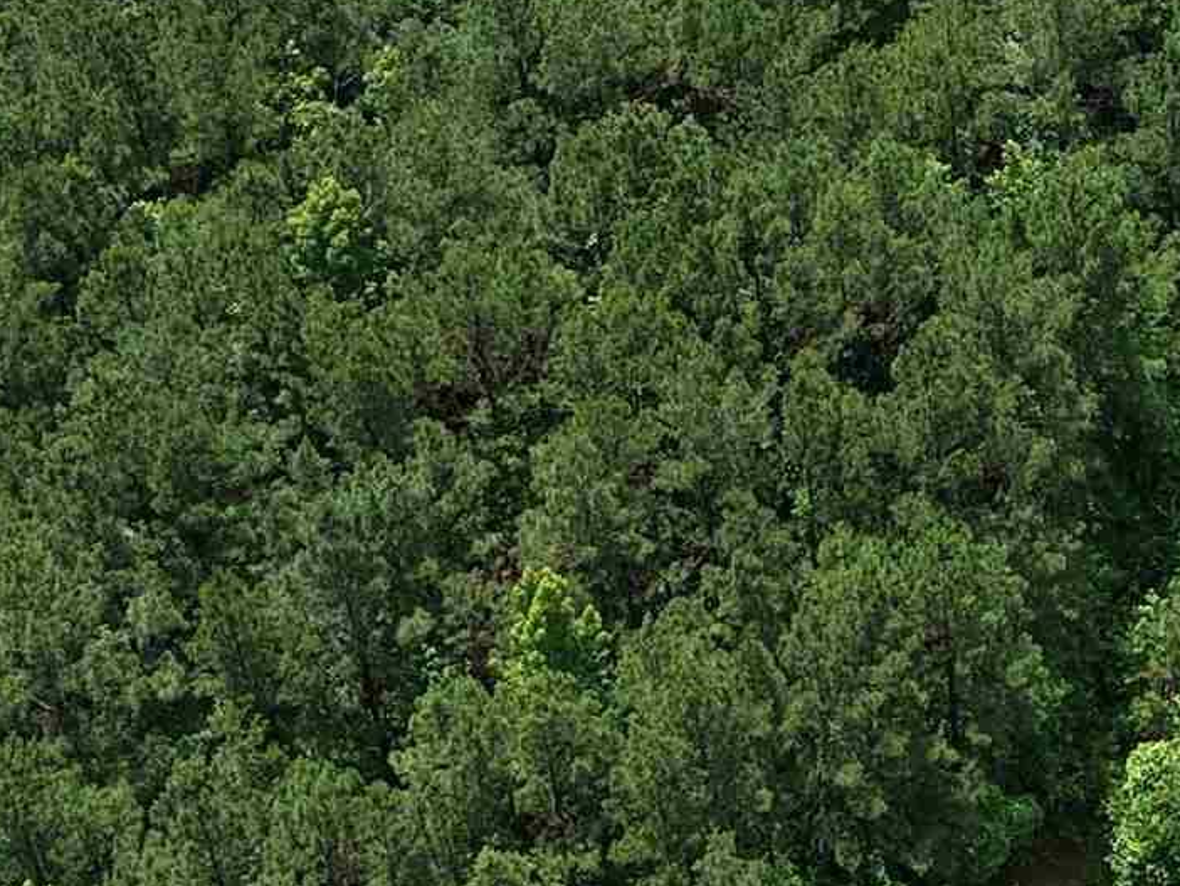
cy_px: -156
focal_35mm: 105
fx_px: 3580
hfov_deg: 18.2
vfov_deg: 13.7
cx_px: 1193
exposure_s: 1/250
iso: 100
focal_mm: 8.67
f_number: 1.8
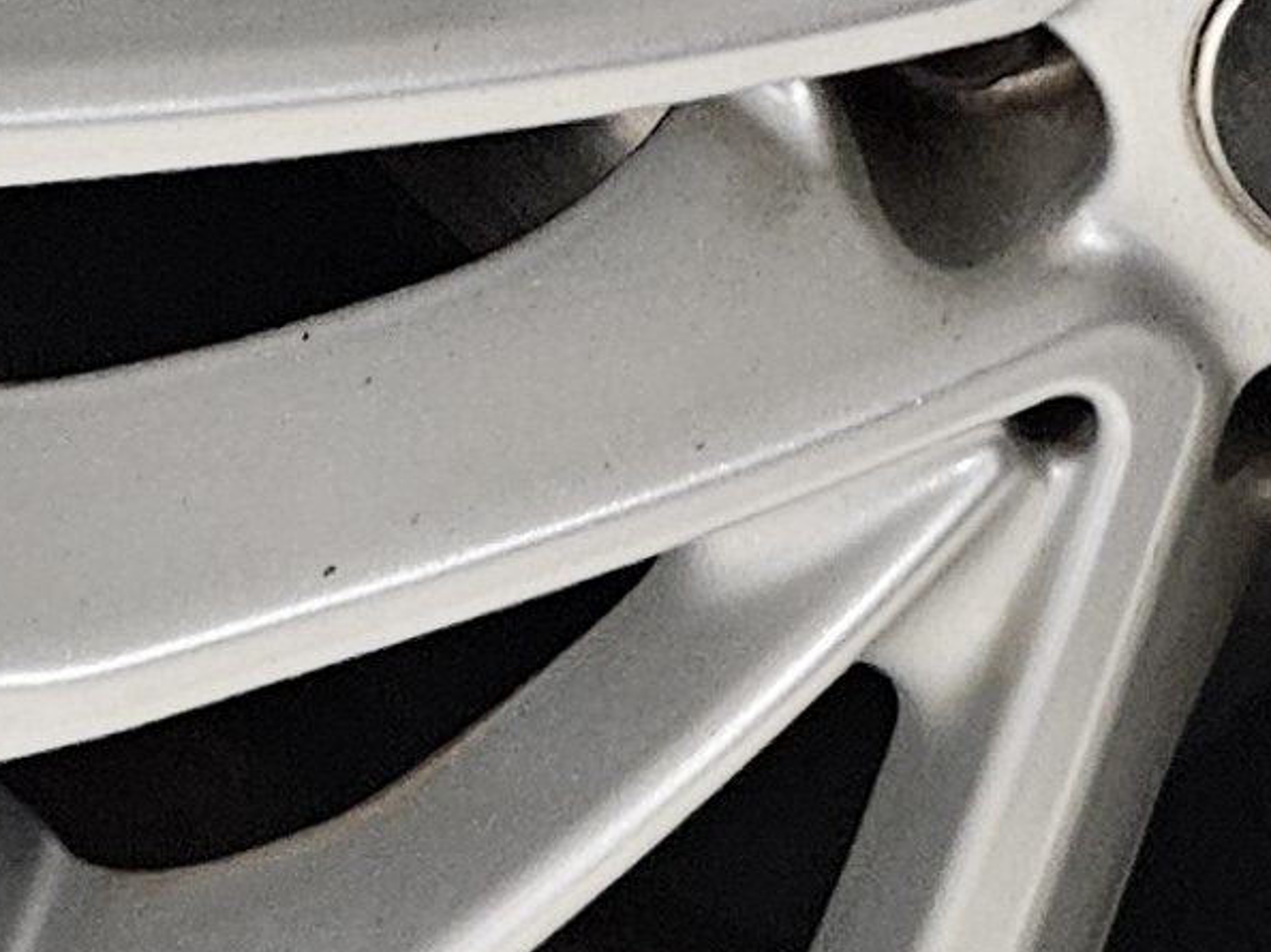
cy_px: -539
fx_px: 5689
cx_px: 1787
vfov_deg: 9.3
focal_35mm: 155
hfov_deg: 12.3
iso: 640
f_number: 1.8
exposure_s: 1/24
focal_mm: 5.4
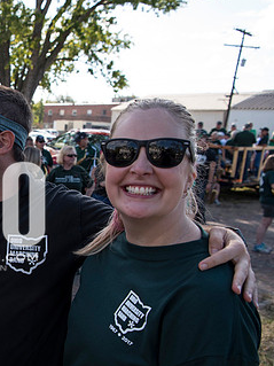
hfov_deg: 30.1
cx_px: -41
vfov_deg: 44.6
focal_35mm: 42
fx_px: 444
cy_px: 216
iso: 250
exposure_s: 1/640
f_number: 4.5
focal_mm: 24
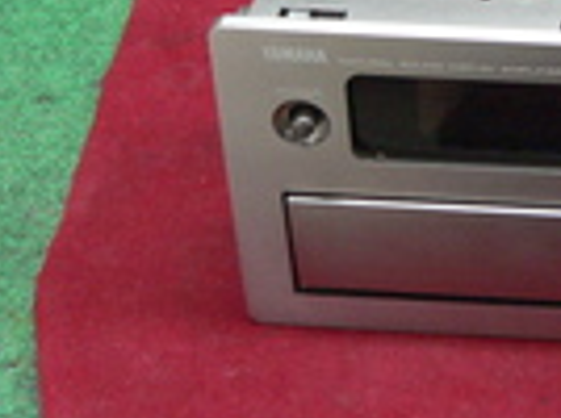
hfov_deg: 16.7
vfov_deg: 12.8
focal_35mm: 111
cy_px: -157
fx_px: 1796
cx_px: 749
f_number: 2.8
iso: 200
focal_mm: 6.5
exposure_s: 1/6
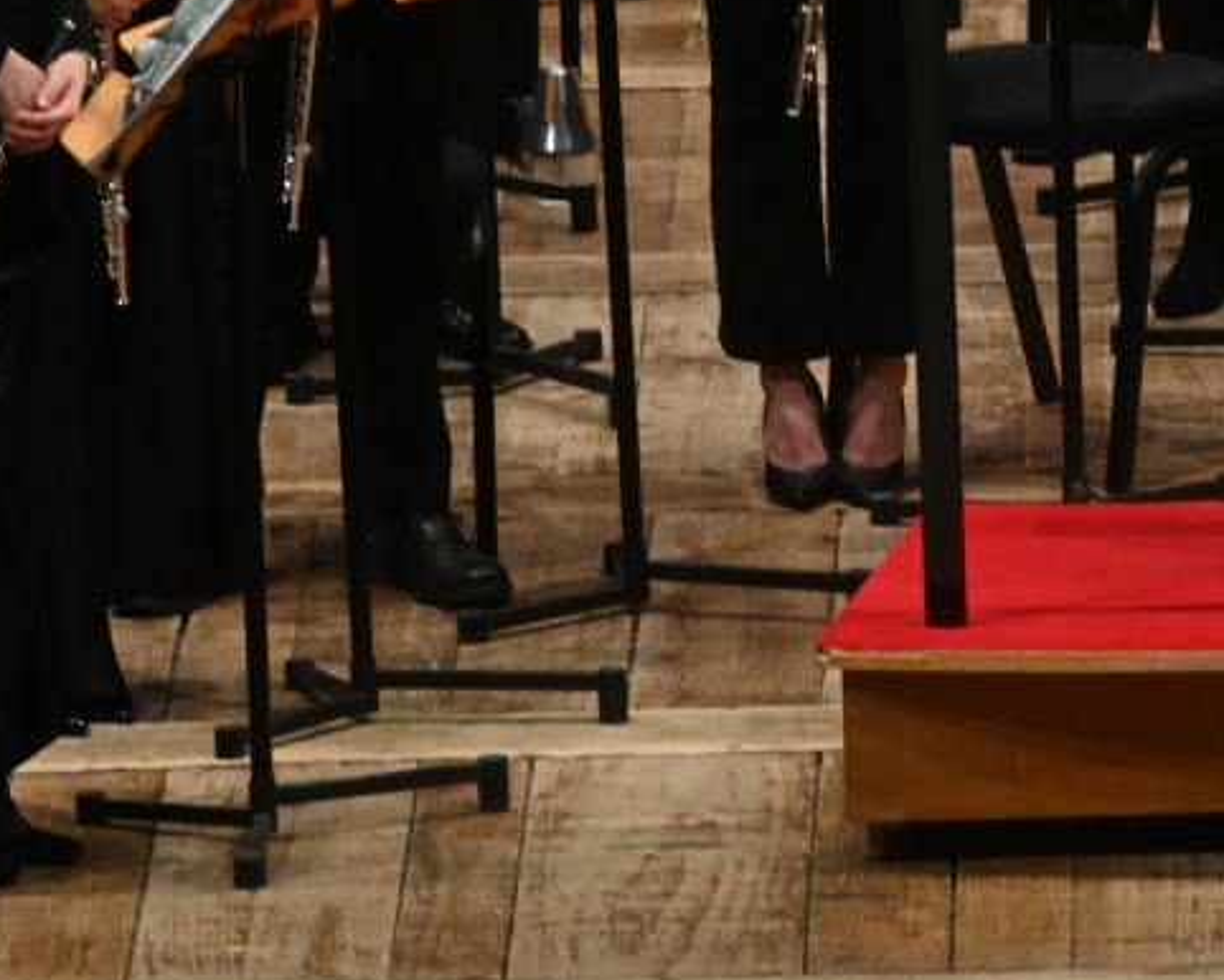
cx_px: 1077
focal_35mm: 700
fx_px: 25368
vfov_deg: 2.2
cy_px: -185
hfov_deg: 2.8
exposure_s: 1/160
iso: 3200
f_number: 8
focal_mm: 200
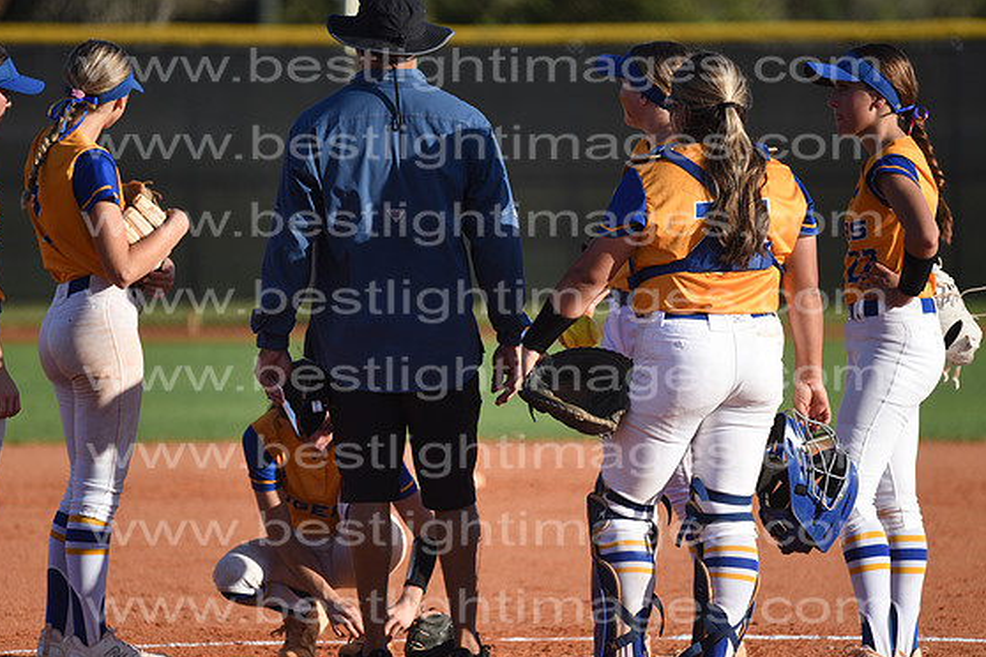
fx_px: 8545
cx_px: 488
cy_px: 340
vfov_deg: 4.4
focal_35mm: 312
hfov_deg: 6.6
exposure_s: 1/2500
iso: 400
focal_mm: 300
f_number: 4
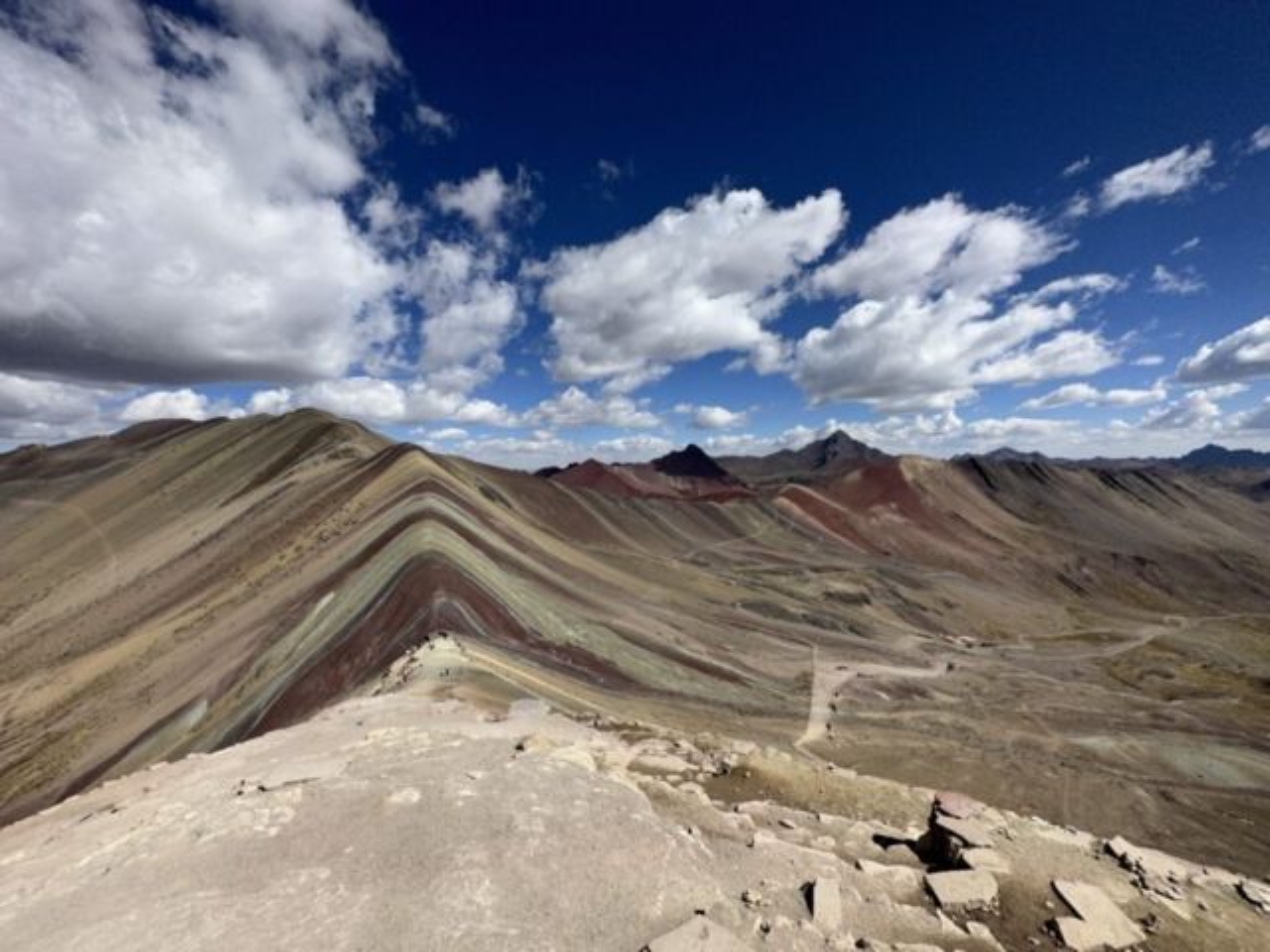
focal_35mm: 14
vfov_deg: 85.7
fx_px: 514
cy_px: 476
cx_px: 635
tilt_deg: -2.3
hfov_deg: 102.1
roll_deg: +2.0
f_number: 2.2
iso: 50
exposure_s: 1/3731
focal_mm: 2.22
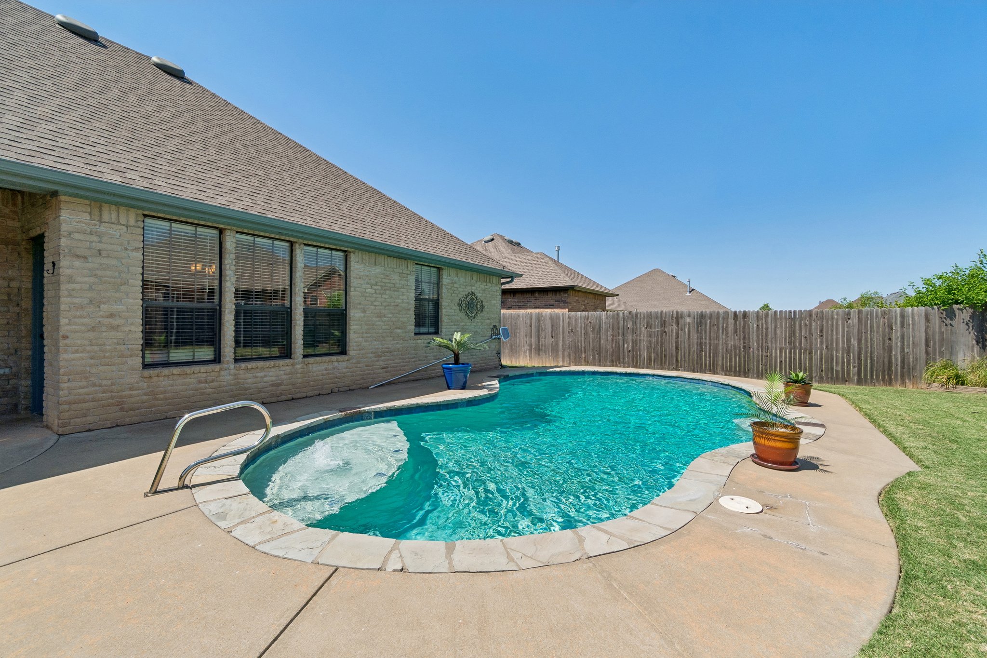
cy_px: 329
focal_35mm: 15
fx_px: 411
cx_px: 494
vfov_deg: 77.3
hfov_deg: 100.4
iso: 100
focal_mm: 10
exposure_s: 1/500
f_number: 9
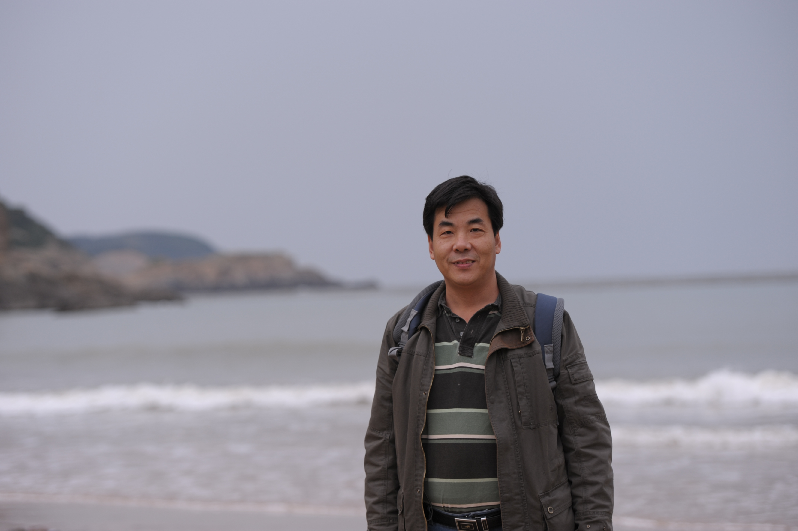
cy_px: 266
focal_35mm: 110
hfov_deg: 18.6
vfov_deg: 12.4
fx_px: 2437
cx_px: 399
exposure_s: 1/640
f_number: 3.5
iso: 200
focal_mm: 110
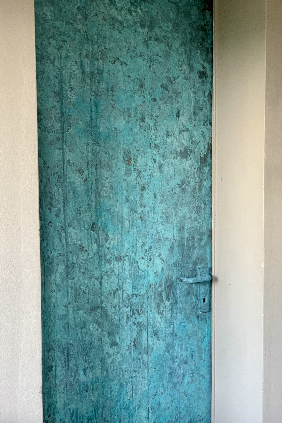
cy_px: 210
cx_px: 136
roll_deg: +0.6
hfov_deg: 24.6
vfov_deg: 36.2
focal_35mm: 55
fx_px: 646
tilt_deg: -4.0
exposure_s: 1/60
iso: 125
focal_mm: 6
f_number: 2.4
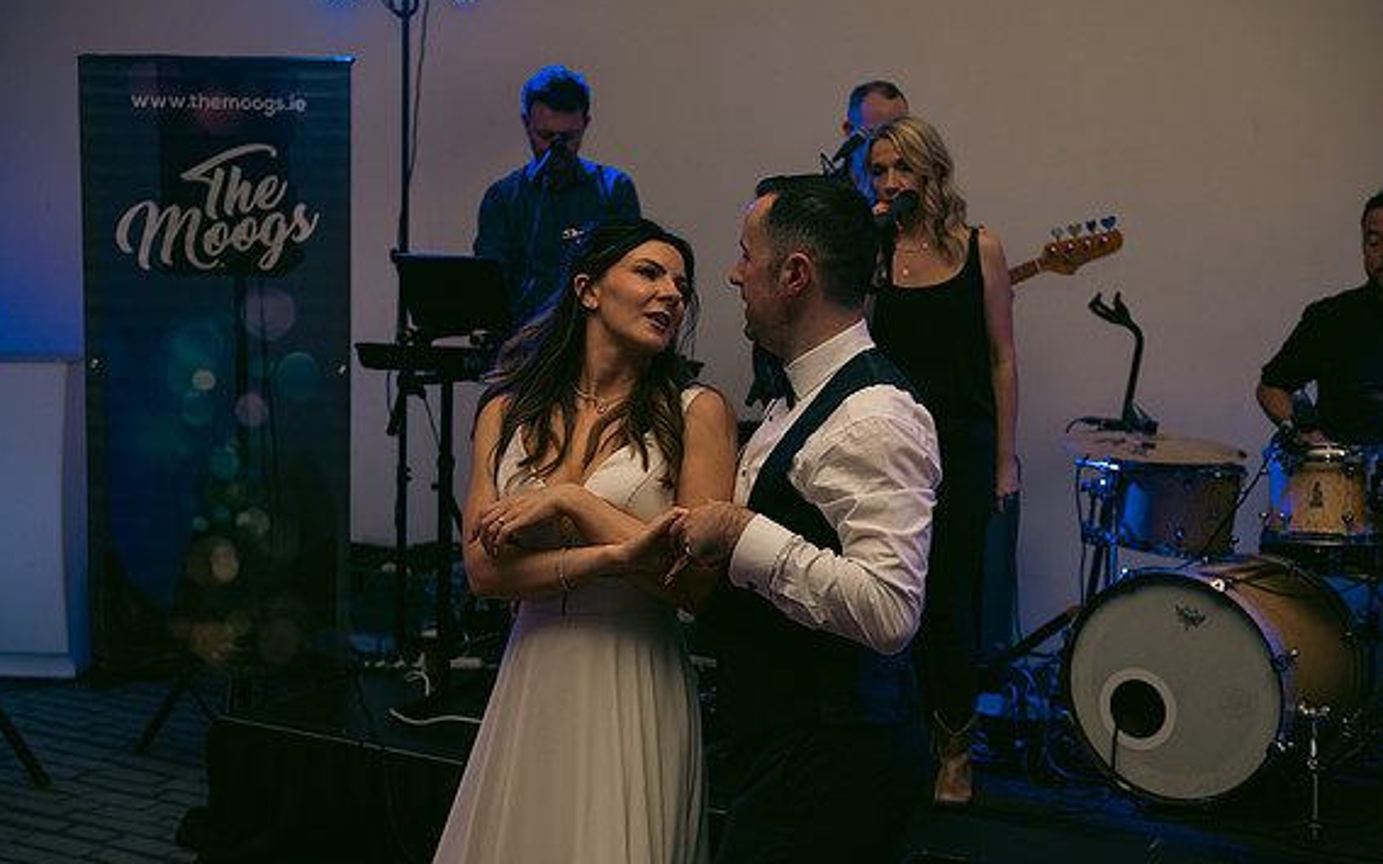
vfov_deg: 25.8
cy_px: 459
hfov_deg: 40.3
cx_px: 682
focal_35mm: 50
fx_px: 1885
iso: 800
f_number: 3.5
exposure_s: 1/160
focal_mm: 48
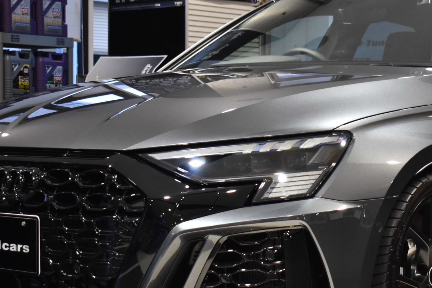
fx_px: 1164
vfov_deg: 14.1
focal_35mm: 97
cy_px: 183
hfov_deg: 20.9
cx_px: 318
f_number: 4.2
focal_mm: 31
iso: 1100
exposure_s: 1/50
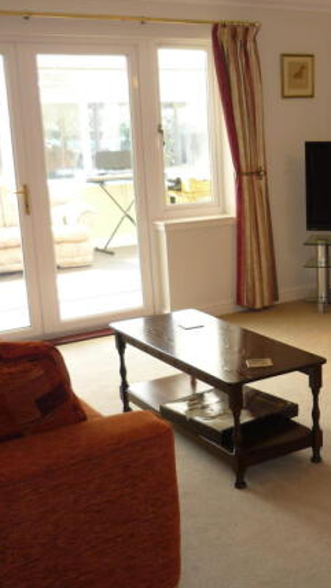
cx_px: 311
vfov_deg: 42.1
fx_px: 764
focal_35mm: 49
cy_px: 296
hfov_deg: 23.6
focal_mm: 5.5
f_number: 2.8
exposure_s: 1/40
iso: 100
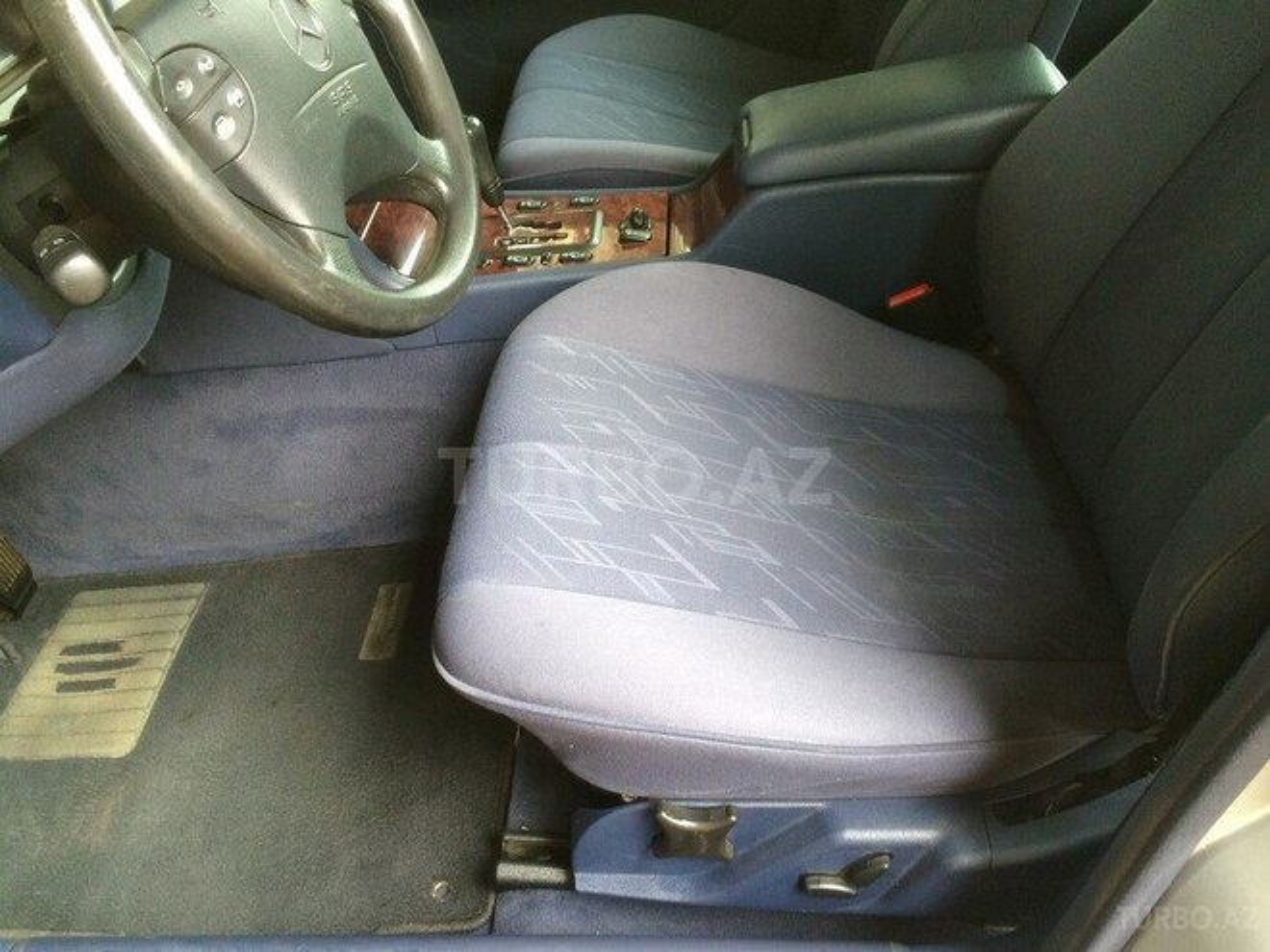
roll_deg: +12.9
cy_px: 476
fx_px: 1064
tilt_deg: -40.1
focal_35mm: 29
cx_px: 635
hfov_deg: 61.7
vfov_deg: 48.2
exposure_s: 1/33
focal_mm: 4.15
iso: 100
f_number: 2.2
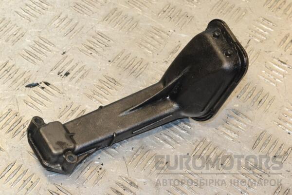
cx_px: 146
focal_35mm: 82
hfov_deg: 24.6
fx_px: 669
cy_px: 98
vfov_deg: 16.6
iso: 3200
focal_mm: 55
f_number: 13
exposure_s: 1/200
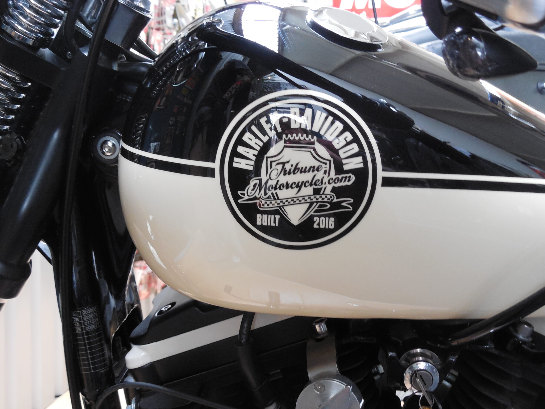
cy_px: 204
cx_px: 272
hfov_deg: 39.7
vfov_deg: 30.3
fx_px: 756
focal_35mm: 48
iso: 400
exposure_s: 1/8
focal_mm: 8.7
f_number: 4
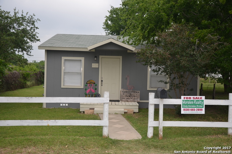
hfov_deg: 51.4
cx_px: 116
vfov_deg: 35.3
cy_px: 77
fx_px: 241
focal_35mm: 38
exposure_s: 1/250
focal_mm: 25
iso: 100
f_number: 5.6
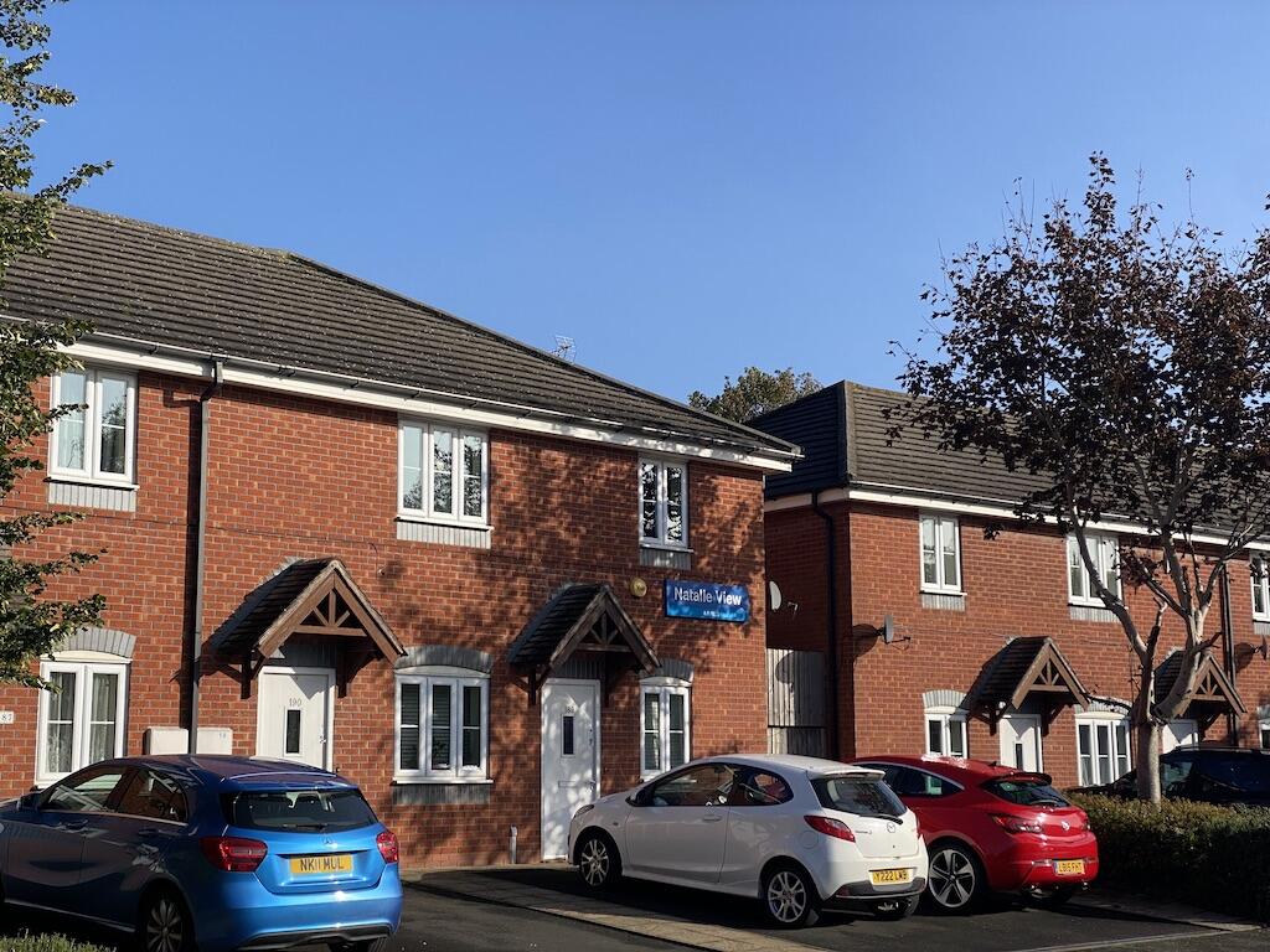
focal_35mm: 52
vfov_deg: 28.0
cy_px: 476
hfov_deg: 36.8
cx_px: 635
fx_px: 1908
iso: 20
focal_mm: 6
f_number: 2
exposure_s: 1/1142
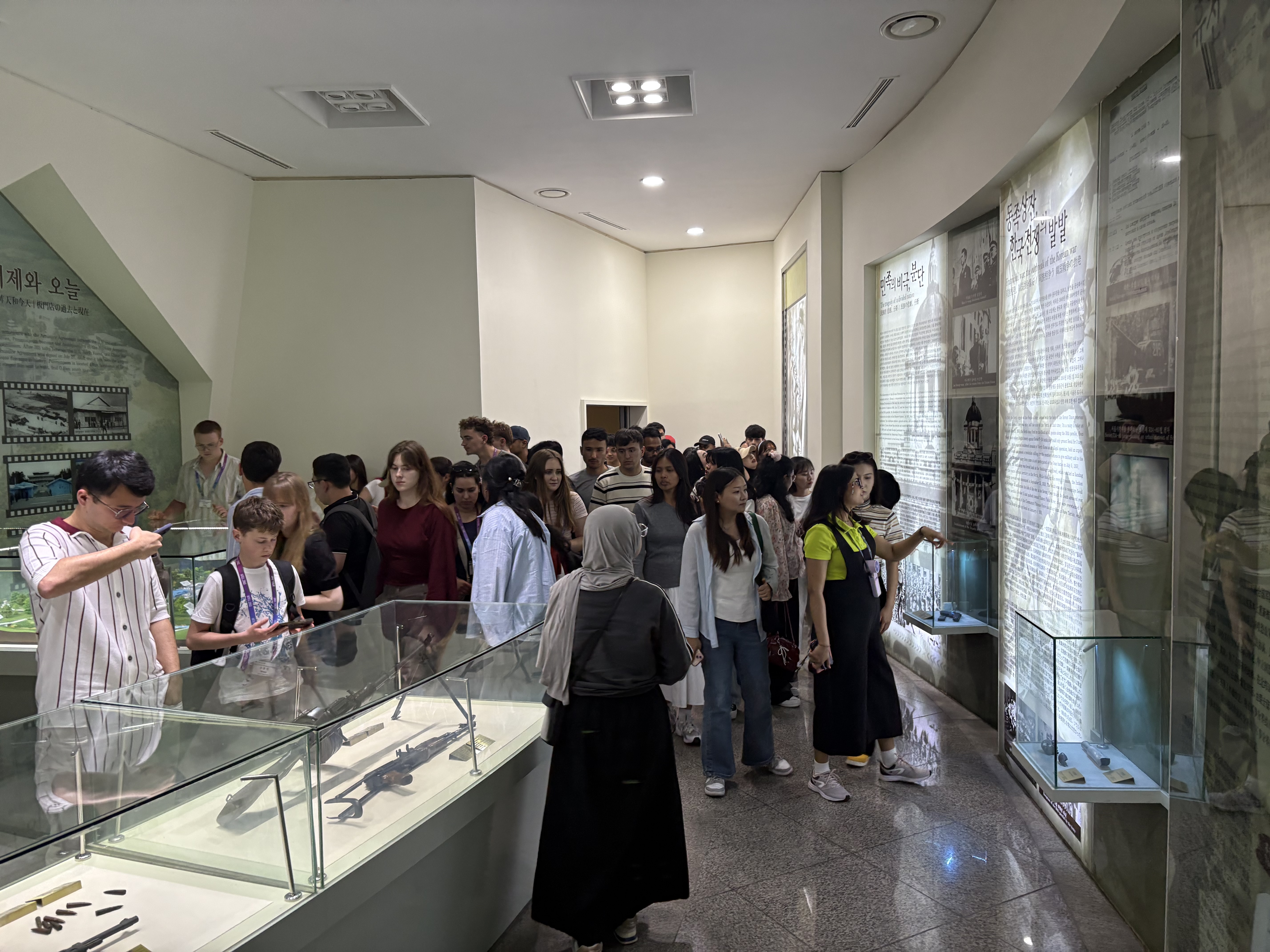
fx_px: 954
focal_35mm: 26
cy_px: 476
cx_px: 635
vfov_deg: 53.1
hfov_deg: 67.3
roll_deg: +2.4
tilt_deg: -2.8
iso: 160
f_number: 1.6
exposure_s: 1/60
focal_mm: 5.96
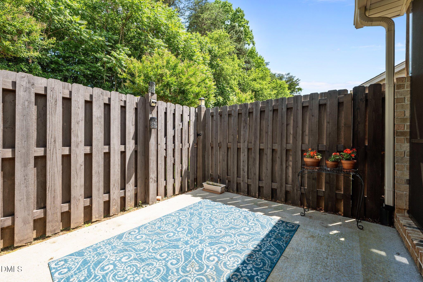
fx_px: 164
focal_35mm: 14
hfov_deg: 104.3
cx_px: 212
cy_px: 141
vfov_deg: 81.2
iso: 200
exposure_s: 1/160
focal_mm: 14
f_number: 7.1
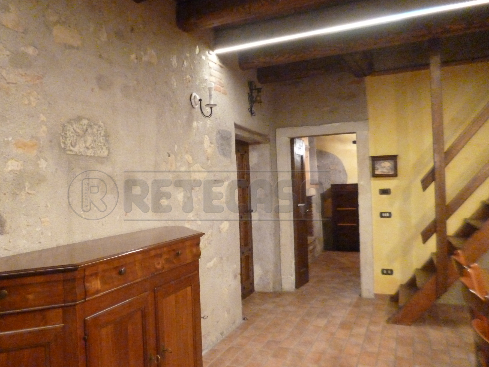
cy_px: 196
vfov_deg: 48.2
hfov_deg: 61.2
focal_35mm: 29
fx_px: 410
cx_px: 200
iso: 800
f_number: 2.5
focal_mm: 4.3
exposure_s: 1/30
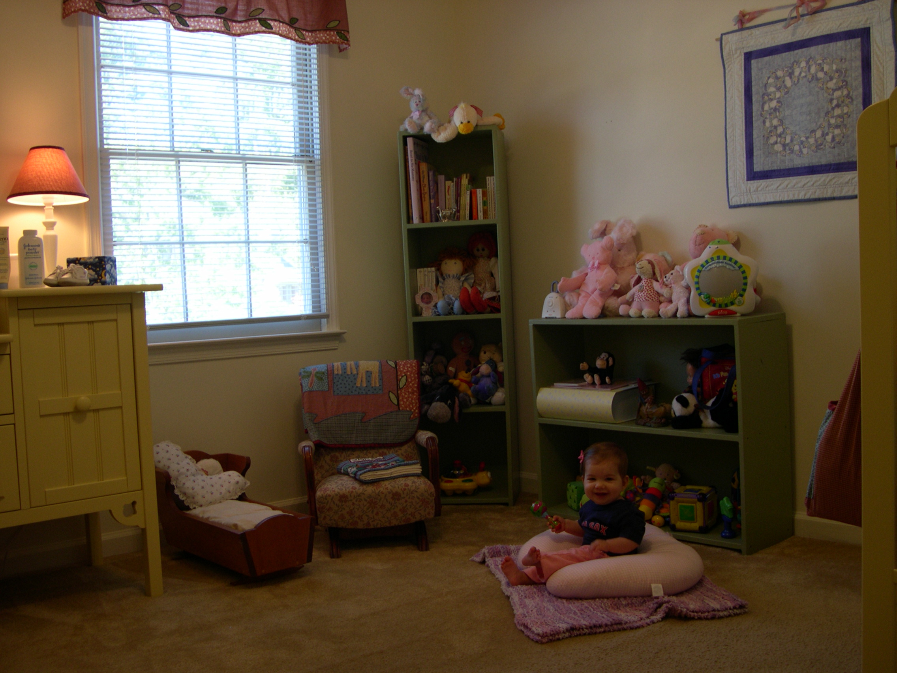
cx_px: 448
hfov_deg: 49.0
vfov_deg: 37.7
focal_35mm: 38
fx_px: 985
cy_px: 336
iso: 100
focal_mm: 8
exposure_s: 1/30
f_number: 2.8
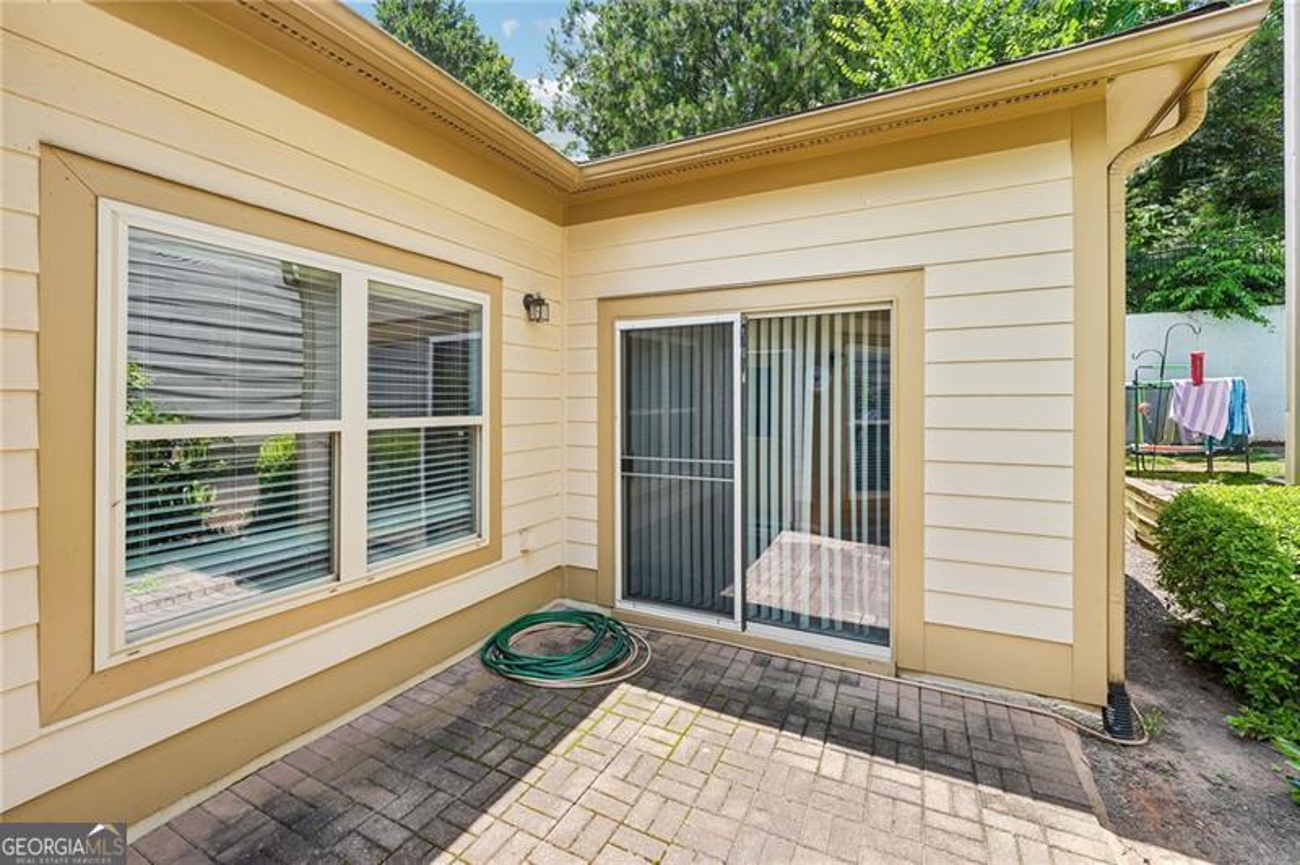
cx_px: 650
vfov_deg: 78.4
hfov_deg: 101.6
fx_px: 530
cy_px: 432
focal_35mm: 15
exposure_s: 1/60
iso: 100
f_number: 8
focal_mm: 14.7
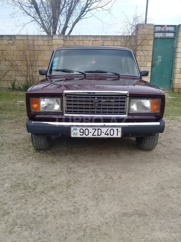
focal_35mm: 31
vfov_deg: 58.4
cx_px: 90
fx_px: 216
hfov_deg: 45.4
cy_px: 121
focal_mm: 3.3
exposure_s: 1/602
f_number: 2.2
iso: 50
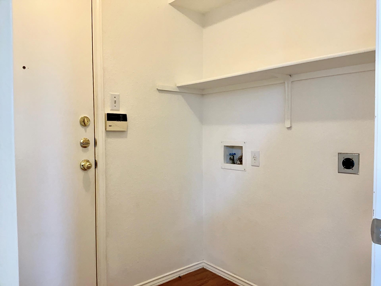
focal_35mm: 27
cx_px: 190
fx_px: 297
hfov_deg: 65.3
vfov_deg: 51.4
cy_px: 143
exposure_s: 1/60
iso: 64
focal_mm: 3
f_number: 1.8
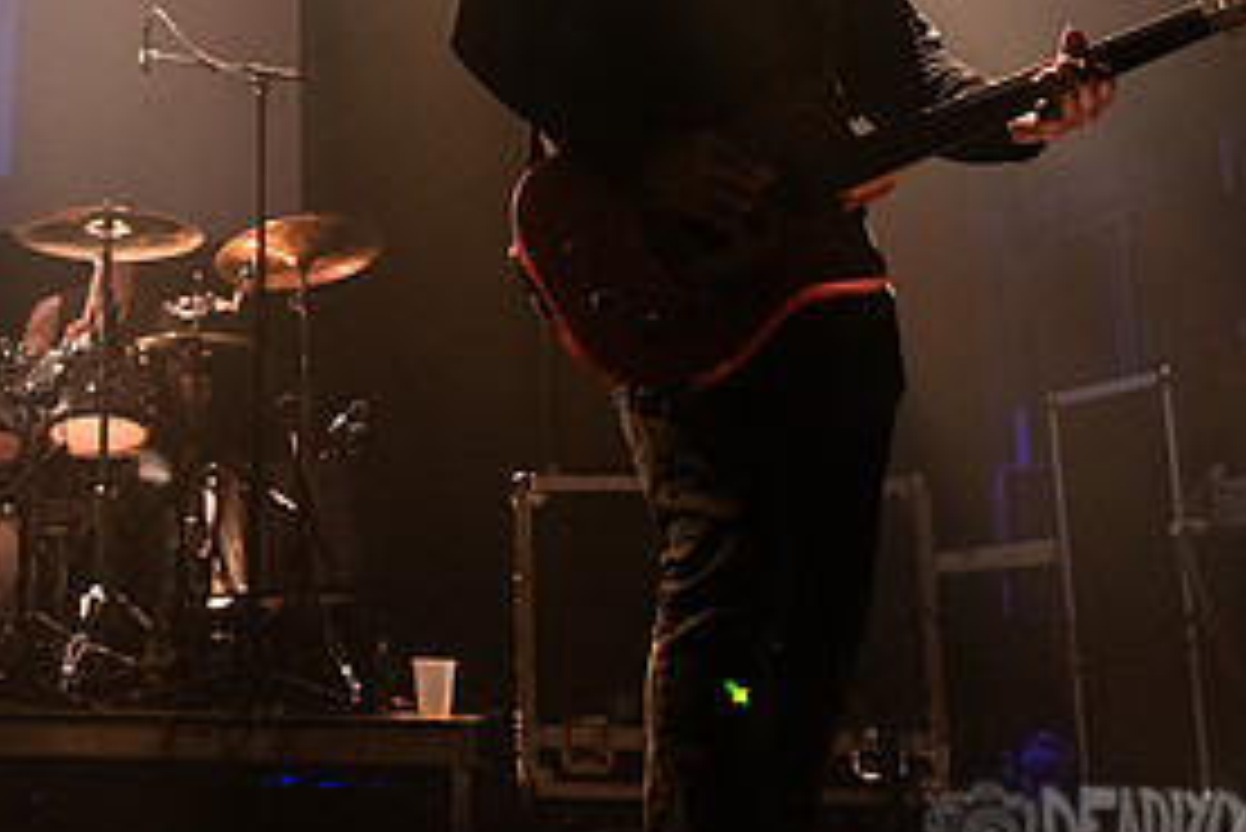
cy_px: 74
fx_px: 2320
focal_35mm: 67
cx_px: 148
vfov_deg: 19.9
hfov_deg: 29.0
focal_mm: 32
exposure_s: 1/250
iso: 2500
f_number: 3.2
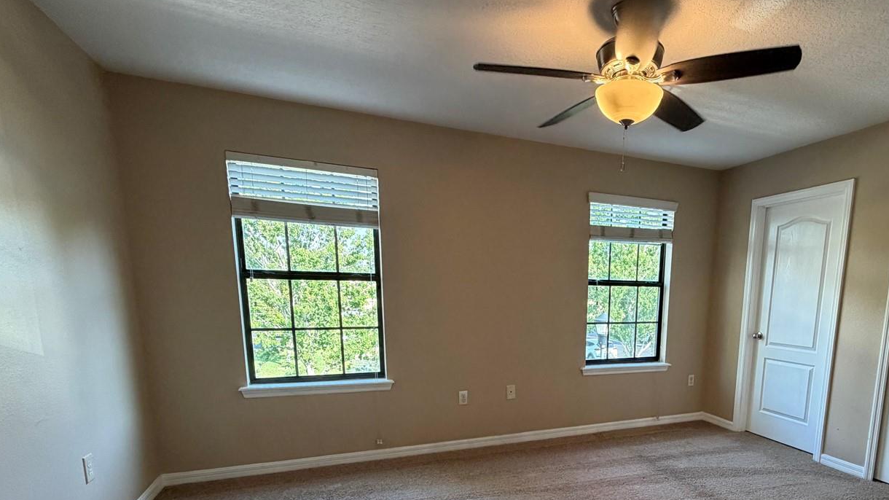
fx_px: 471
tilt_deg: -10.4
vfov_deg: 53.4
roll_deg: -0.6
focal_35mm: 20
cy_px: 374
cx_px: 553
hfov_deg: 85.0
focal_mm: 2.22
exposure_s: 1/120
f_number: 2.2
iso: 200
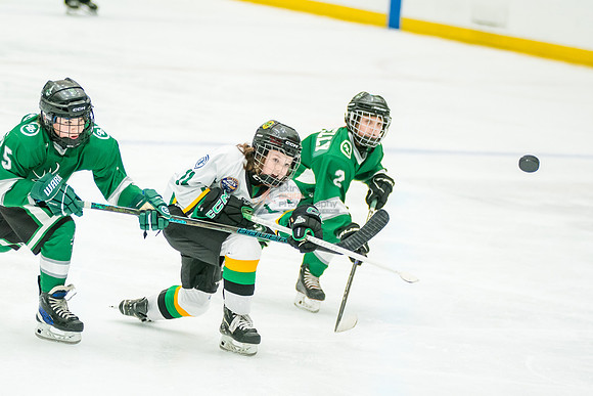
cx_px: 230
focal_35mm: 220
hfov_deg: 9.3
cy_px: 197
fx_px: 3630
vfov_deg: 6.2
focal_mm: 140
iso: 3200
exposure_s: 1/1600
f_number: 3.2
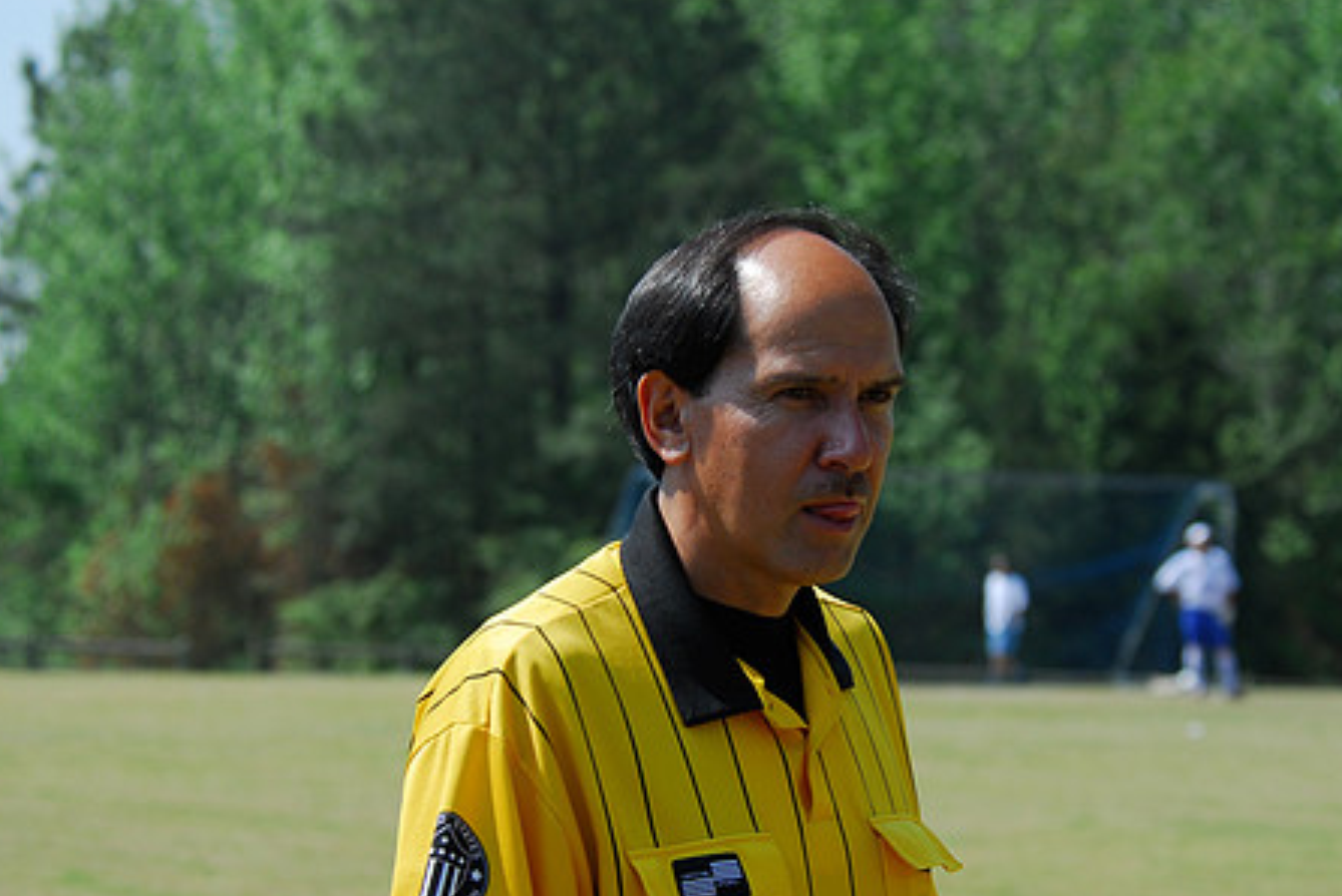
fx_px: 5819
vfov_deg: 8.8
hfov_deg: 13.2
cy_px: 568
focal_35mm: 156
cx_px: 779
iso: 100
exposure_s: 1/125
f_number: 5.6
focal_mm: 80
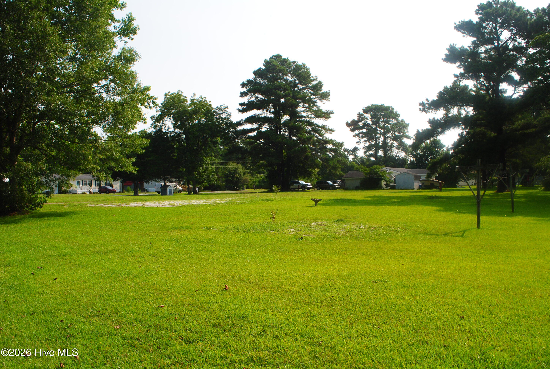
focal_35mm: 33
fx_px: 505
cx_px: 275
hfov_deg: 57.1
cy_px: 184
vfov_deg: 40.1
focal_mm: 22
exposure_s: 1/200
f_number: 10
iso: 200
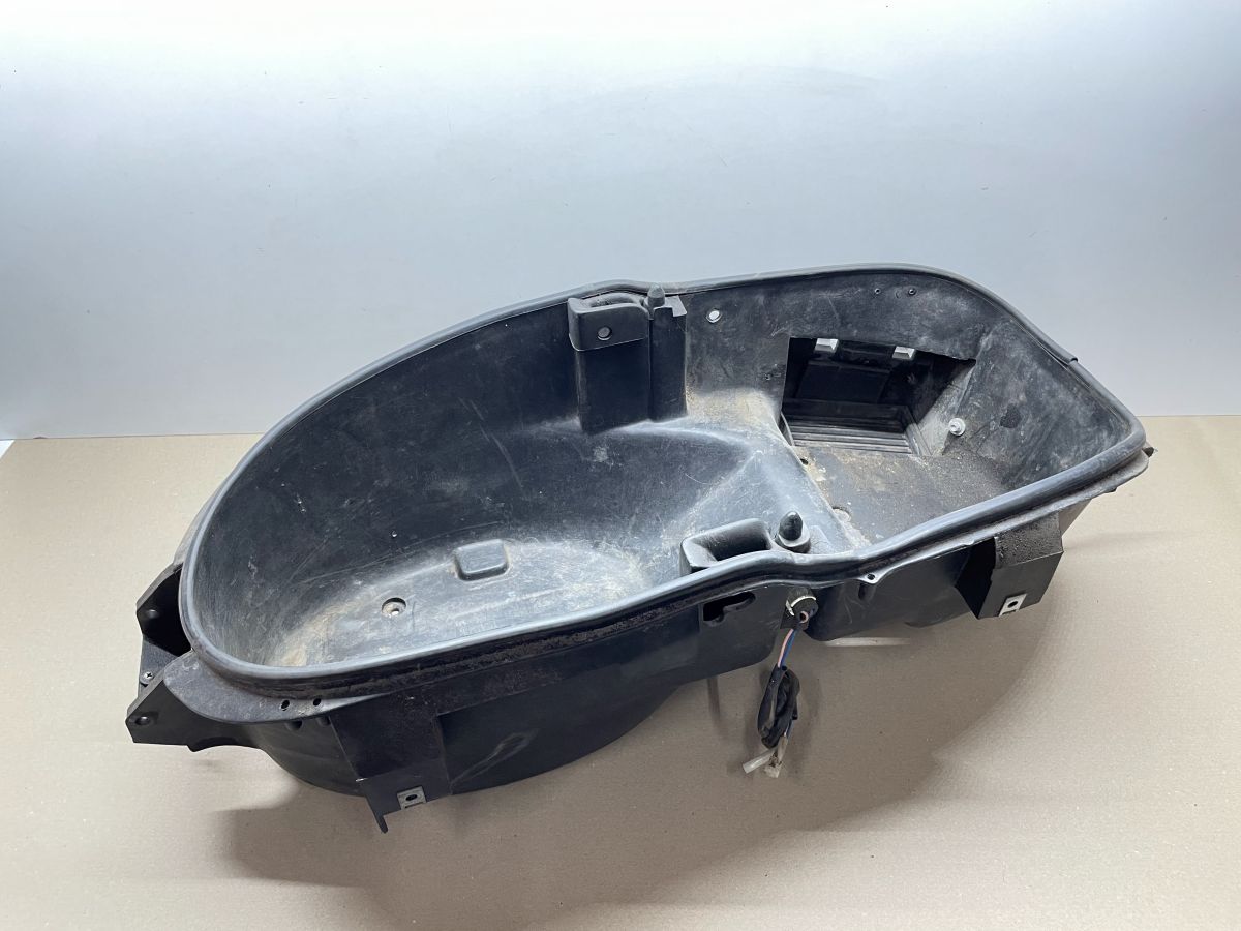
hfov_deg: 67.3
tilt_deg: -43.4
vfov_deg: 53.1
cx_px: 620
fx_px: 932
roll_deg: +3.2
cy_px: 466
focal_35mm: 26
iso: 100
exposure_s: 1/50
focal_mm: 4.2
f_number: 1.6
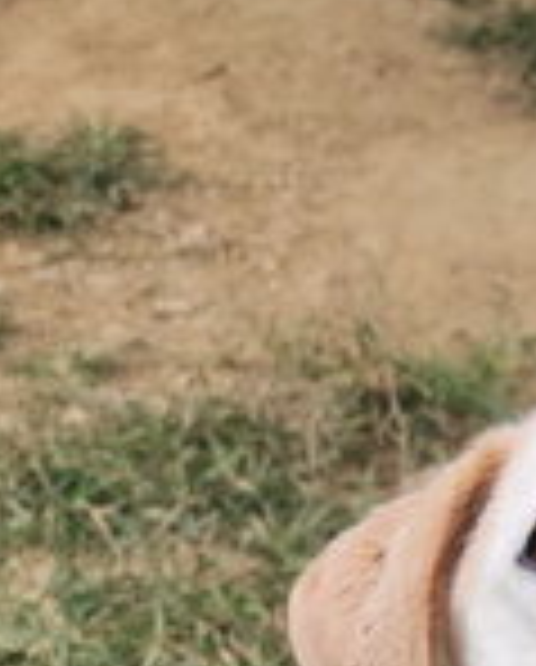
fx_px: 1997
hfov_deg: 14.7
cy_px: 1087
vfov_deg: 16.7
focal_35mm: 101
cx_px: 676
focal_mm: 6.4
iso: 12
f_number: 1.8
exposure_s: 1/184
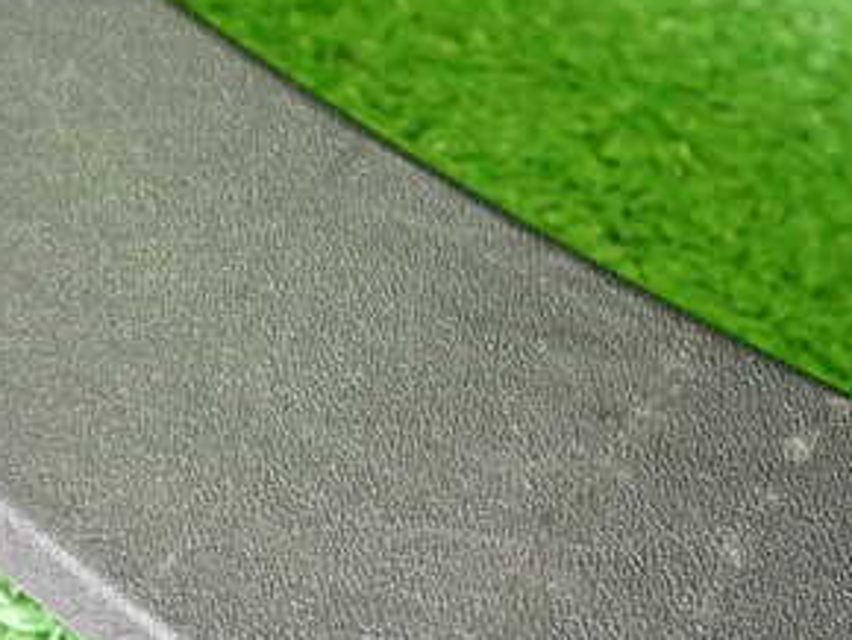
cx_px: 397
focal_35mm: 62
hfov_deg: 31.2
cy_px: 461
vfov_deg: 23.5
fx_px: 1527
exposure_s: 1/30
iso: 400
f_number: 2.3
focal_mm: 5.4
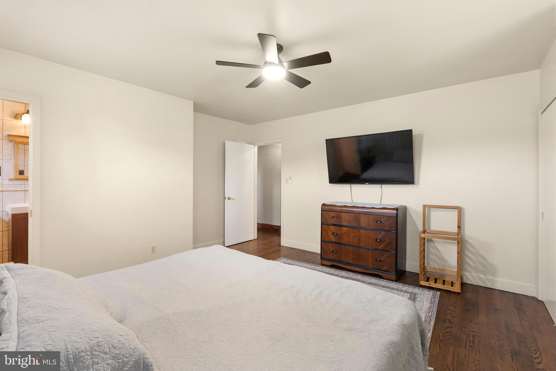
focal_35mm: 16
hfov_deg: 96.7
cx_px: 278
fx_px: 247
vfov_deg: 73.8
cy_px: 186
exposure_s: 1
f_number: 8
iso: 200
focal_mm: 16
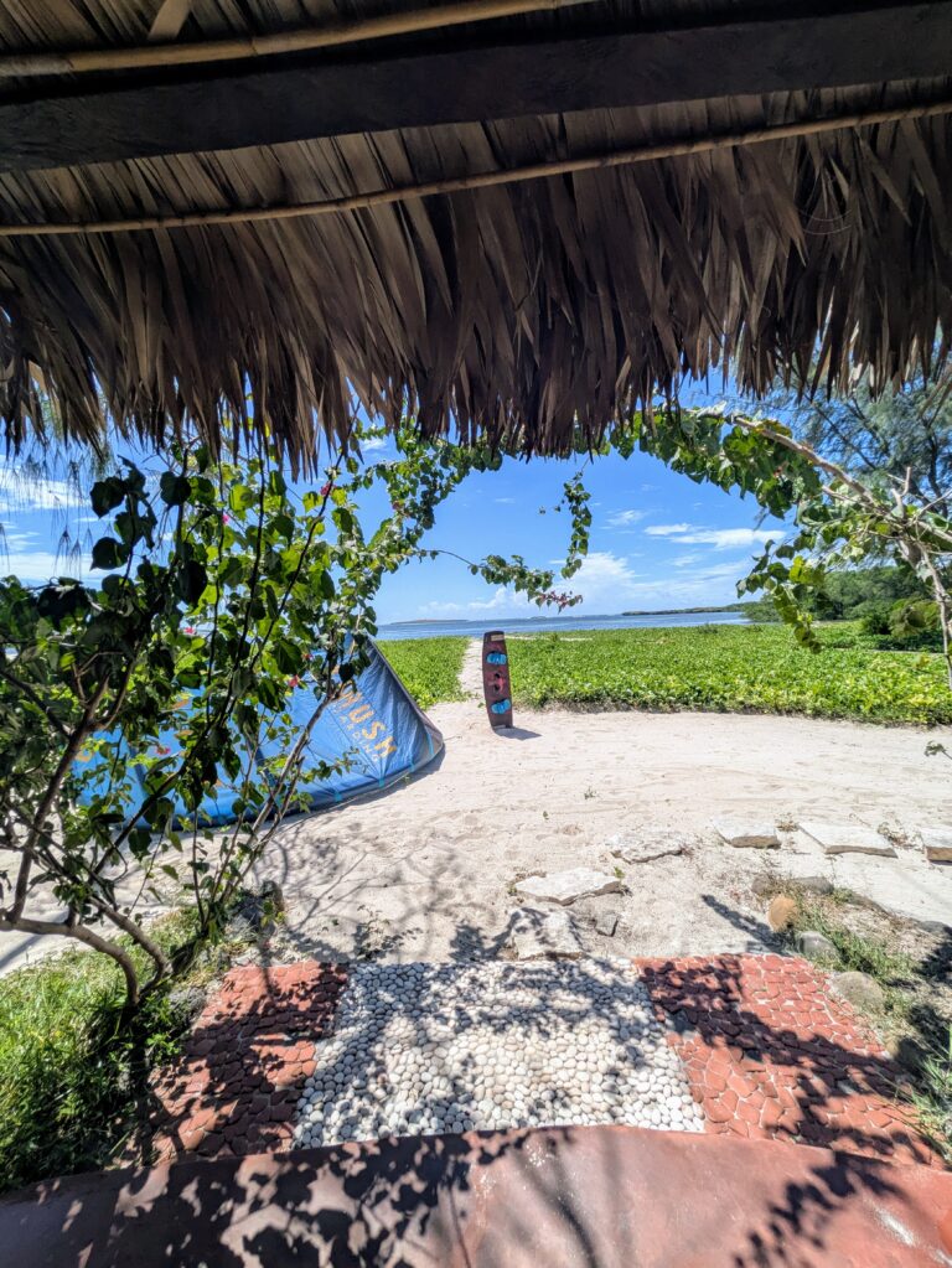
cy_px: 634
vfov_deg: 102.0
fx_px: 513
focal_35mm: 14
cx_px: 476
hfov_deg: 85.7
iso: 51
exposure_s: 1/1852
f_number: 2.2
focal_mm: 1.83
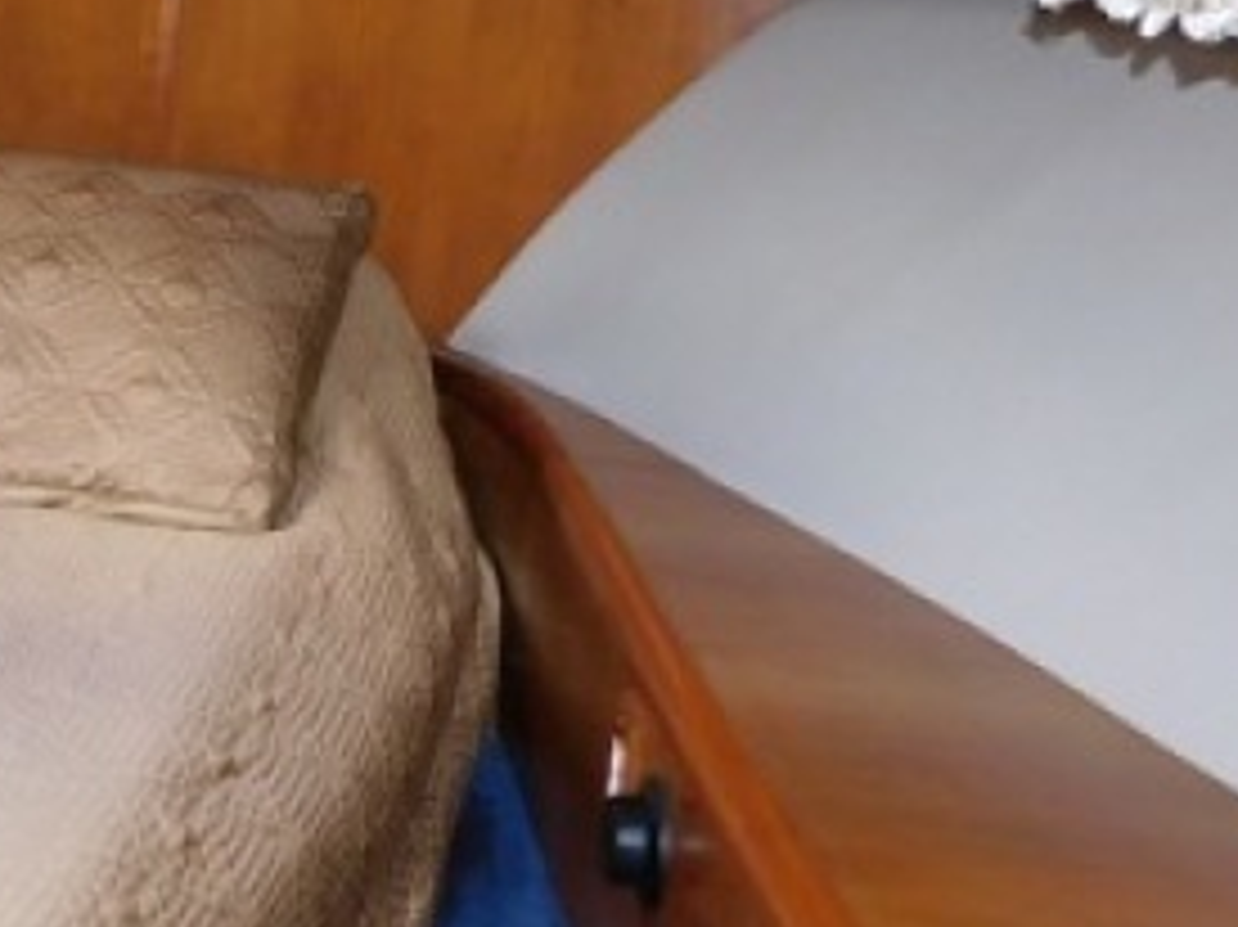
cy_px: 486
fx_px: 2395
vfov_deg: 21.9
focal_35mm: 67
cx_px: -356
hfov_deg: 25.2
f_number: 3
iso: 200
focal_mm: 4
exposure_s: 1/30
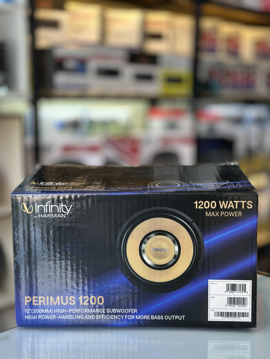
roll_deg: -2.1
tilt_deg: -9.4
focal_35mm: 48
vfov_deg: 39.7
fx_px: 499
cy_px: 180
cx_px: 135
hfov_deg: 30.3
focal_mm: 6.86
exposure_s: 1/131
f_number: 1.78
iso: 80
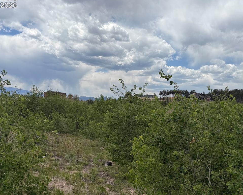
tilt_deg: -1.7
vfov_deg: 42.1
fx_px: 252
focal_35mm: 35
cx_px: 130
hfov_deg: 51.5
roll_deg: -2.5
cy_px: 113
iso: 80
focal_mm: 6.76
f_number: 1.78
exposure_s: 1/7353
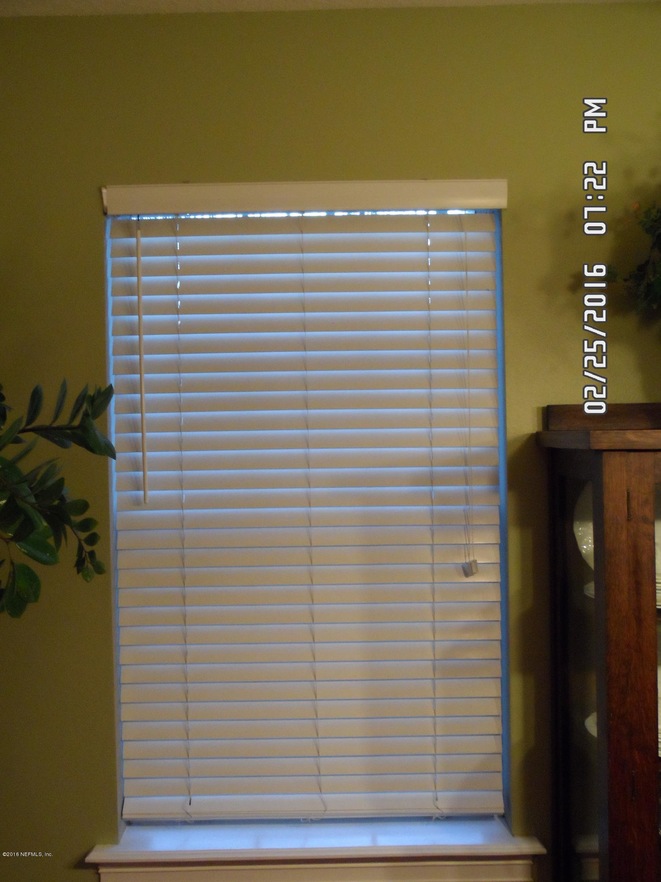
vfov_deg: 56.8
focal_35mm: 32
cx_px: 330
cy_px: 441
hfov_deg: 44.2
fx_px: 815
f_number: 3.4
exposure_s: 1/30
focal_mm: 5.3
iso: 480
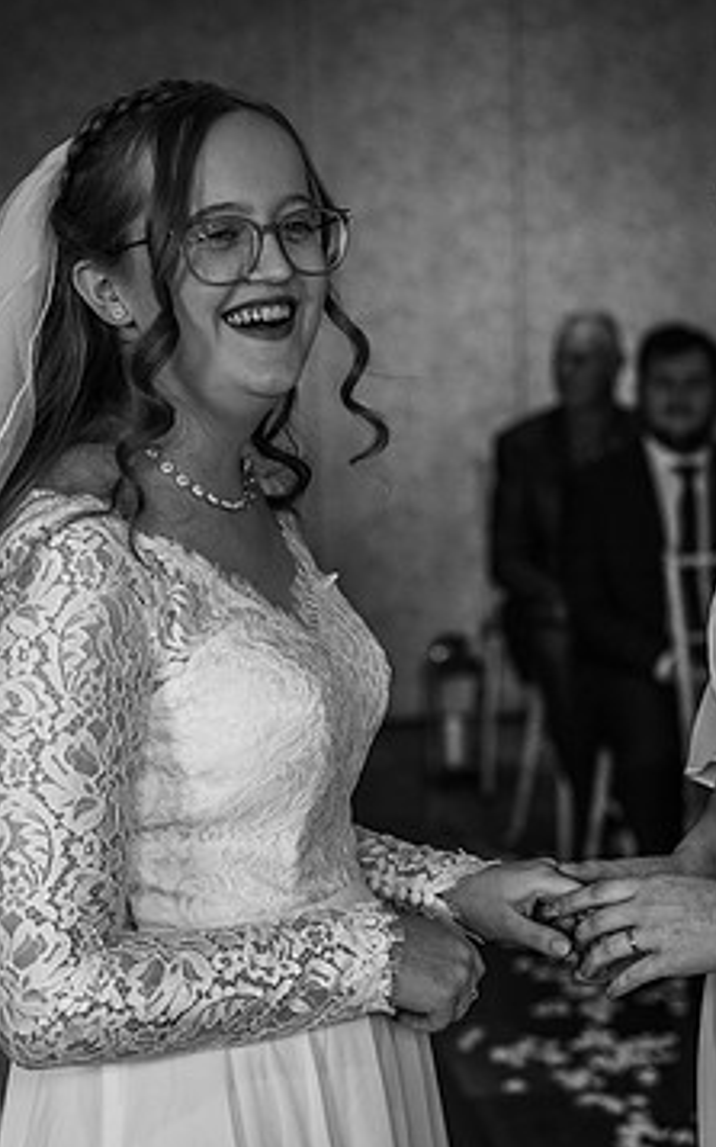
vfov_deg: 24.1
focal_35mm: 86
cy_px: 543
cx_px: 379
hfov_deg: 15.2
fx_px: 2686
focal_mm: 52
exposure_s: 1/200
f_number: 3.2
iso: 450
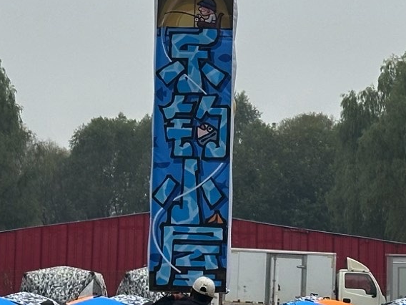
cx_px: 199
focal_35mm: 173
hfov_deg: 11.4
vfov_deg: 8.6
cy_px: 49
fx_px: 2029
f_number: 1.78
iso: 64
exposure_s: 1/1848
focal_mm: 6.86
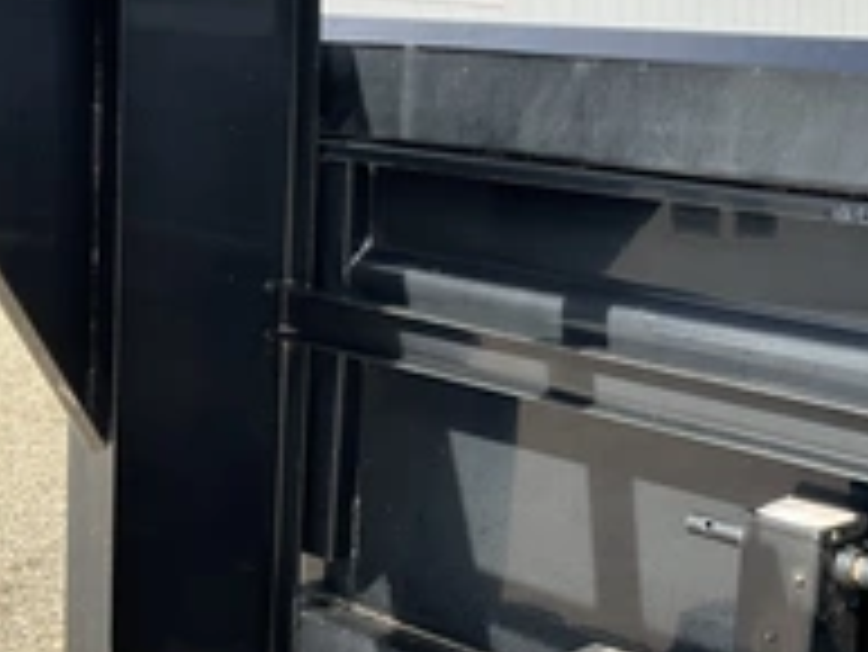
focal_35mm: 60
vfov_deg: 24.4
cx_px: 733
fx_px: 1505
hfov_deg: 31.1
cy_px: 279
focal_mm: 3
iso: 25
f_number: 1.8
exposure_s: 1/249
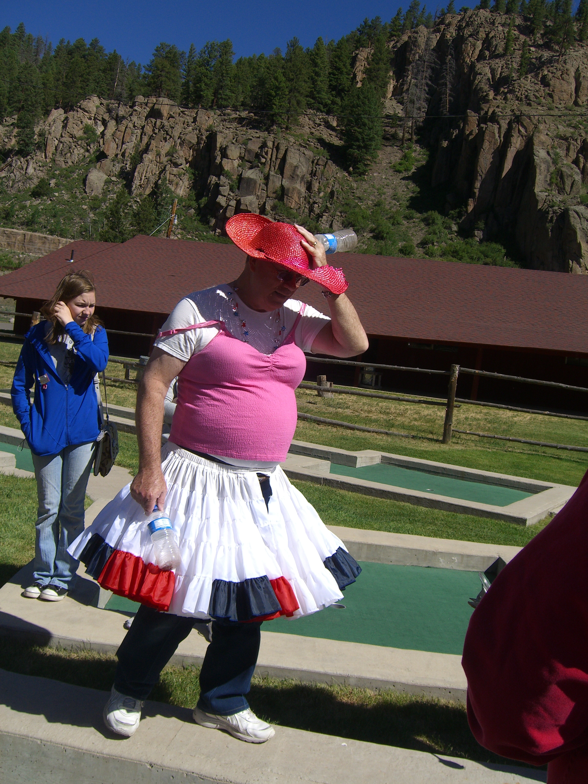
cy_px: 392
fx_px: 861
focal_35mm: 38
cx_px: 294
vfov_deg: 49.0
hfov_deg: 37.7
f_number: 4
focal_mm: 7.9
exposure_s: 1/1000
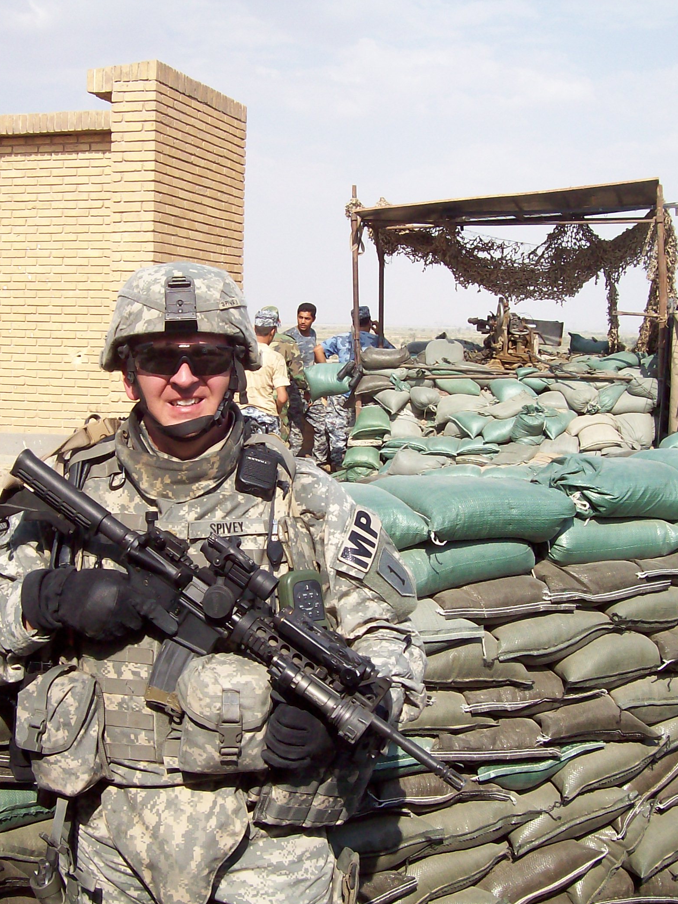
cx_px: 257
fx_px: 1280
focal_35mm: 49
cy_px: 450
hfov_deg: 29.6
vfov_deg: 38.9
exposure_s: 1/472
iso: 80
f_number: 4.8
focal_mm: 6
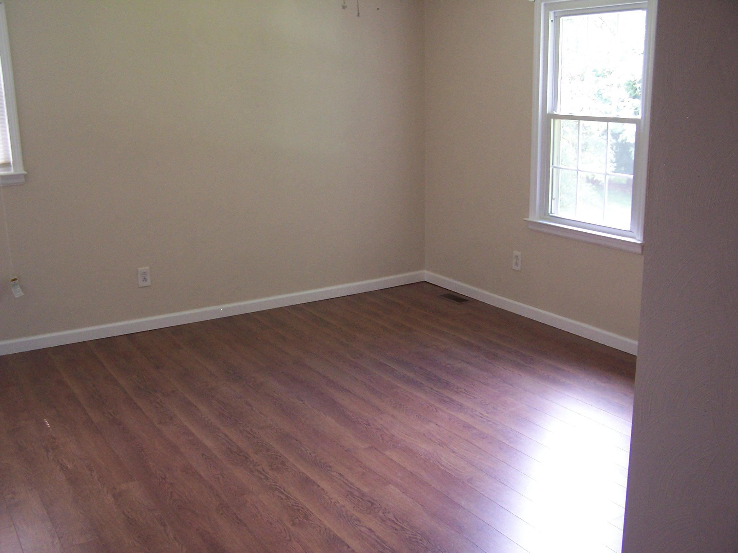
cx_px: 369
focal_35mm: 38
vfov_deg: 37.7
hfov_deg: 49.0
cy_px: 276
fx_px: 810
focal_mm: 6.3
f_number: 2.8
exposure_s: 1/20
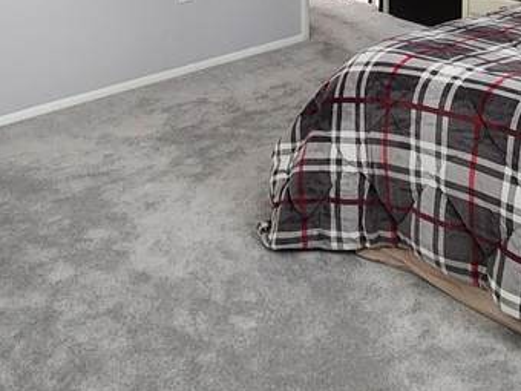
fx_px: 737
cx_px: 331
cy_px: -155
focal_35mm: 49
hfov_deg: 38.6
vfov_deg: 24.6
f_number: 2.2
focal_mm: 2.2
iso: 500
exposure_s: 1/30
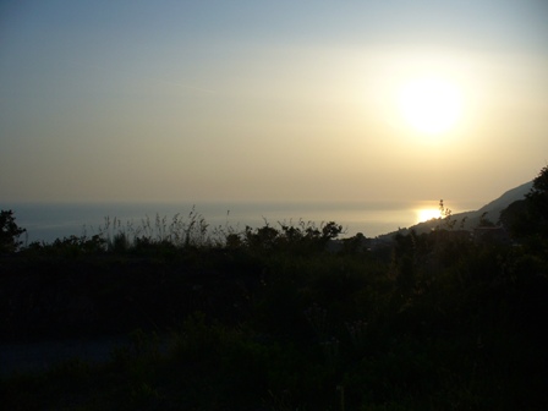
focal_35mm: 37
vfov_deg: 38.7
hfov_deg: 50.1
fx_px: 586
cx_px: 274
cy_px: 206
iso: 80
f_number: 5.6
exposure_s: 1/800
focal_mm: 6.1
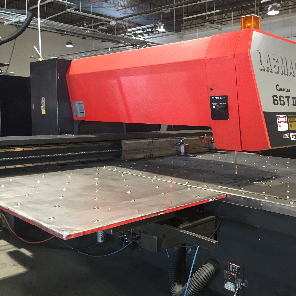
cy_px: 145
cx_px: 191
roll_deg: -0.4
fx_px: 348
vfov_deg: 46.0
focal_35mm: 36
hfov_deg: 45.5
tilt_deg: -5.1
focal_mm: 4.15
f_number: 2.2
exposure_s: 1/30
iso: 160
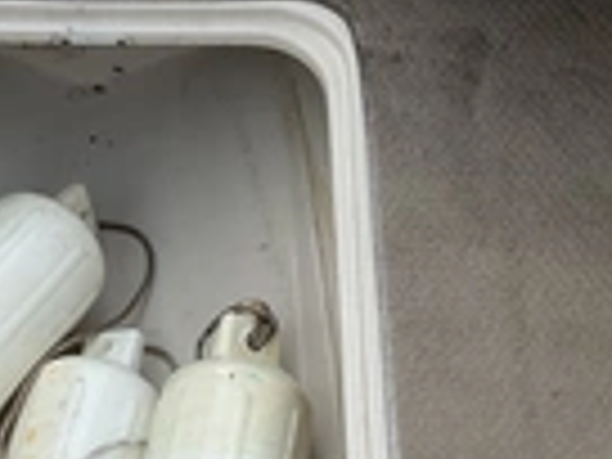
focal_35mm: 85
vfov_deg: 17.1
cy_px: 410
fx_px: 1503
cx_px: 108
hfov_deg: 22.7
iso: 25
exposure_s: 1/816
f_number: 1.8
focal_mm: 3
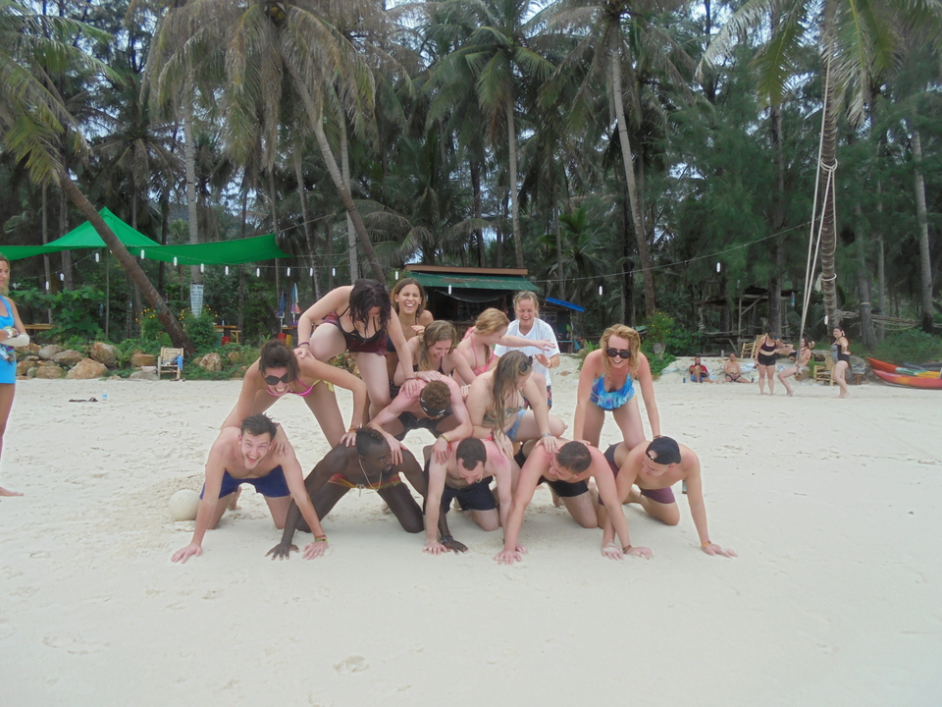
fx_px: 708
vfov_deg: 53.1
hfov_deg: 67.3
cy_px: 354
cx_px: 471
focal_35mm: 26
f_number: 3.5
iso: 100
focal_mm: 4.6
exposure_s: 1/400
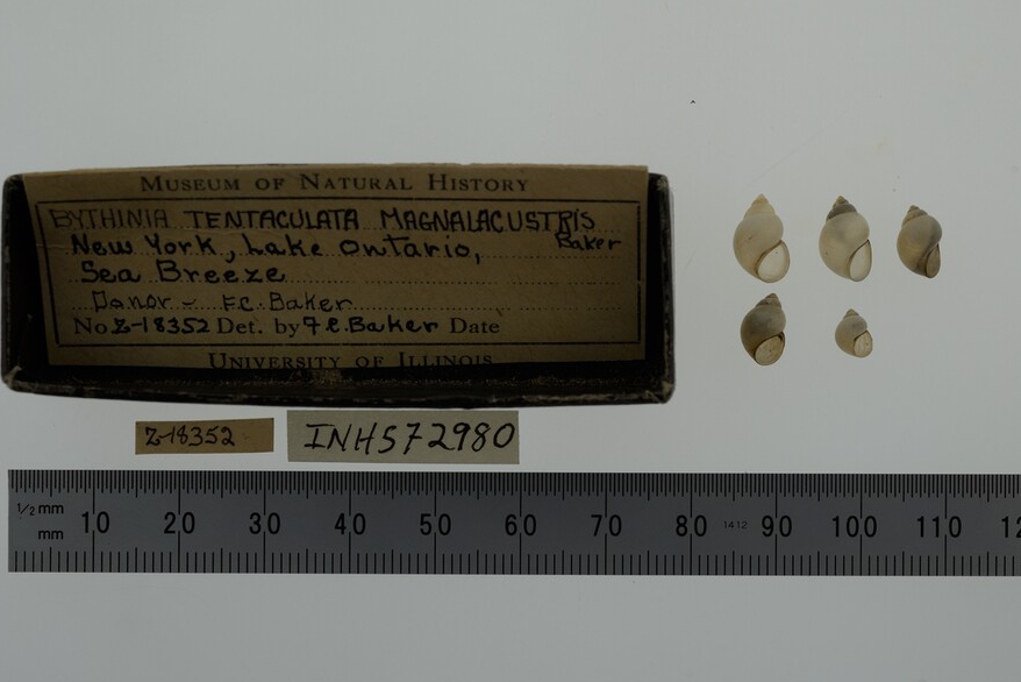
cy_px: 351
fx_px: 2326
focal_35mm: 82
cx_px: 669
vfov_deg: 16.7
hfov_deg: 24.6
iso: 100
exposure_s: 1/160
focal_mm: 60
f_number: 10
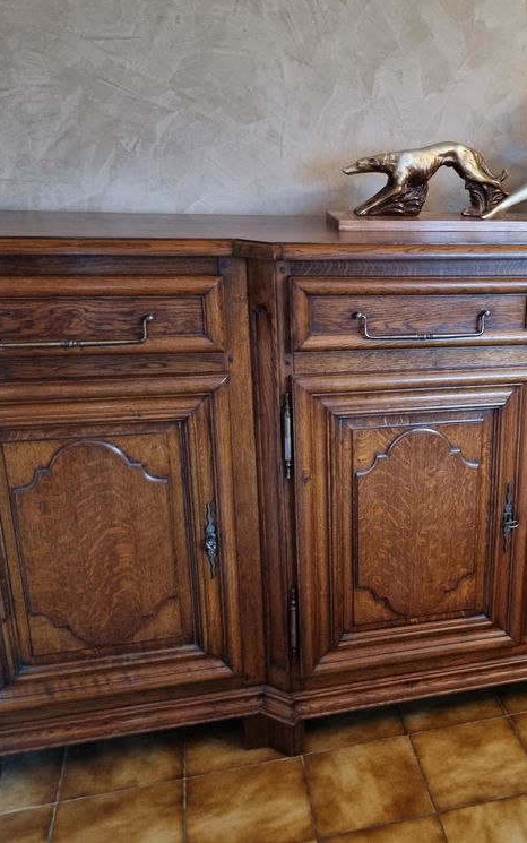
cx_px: 480
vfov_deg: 52.7
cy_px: 420
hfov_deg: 32.6
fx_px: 850
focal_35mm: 37
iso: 800
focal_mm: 5.4
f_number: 1.8
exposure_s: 1/25
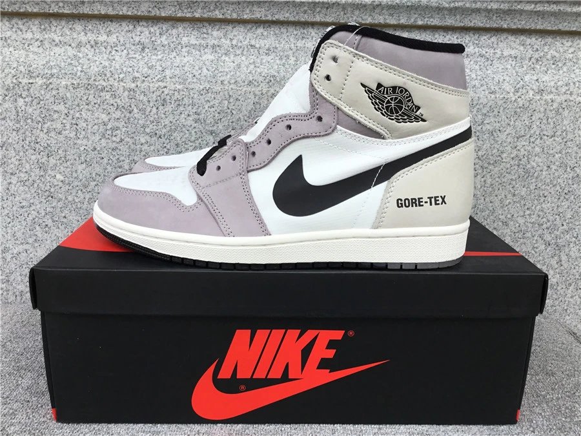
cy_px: 218
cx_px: 290
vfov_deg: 45.4
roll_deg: -1.2
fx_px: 520
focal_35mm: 31
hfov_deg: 58.4
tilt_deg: -13.5
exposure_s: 1/399
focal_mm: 3.3
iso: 25
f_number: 2.4
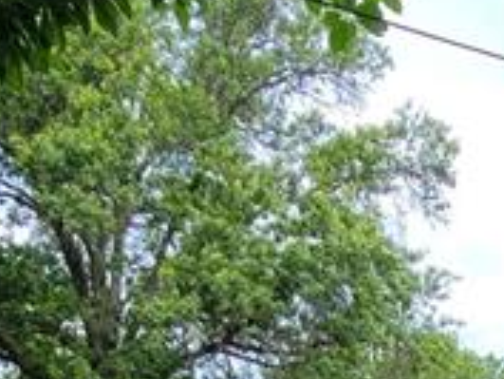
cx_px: 547
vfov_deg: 14.9
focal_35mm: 75
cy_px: 824
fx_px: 1093
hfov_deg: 24.3
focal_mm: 2.2
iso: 50
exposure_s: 1/692
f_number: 2.2
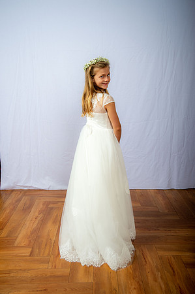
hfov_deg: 31.8
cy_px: 147
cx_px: 98
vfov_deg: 46.4
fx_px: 342
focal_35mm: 42
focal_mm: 42
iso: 250
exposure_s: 1/200
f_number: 6.3
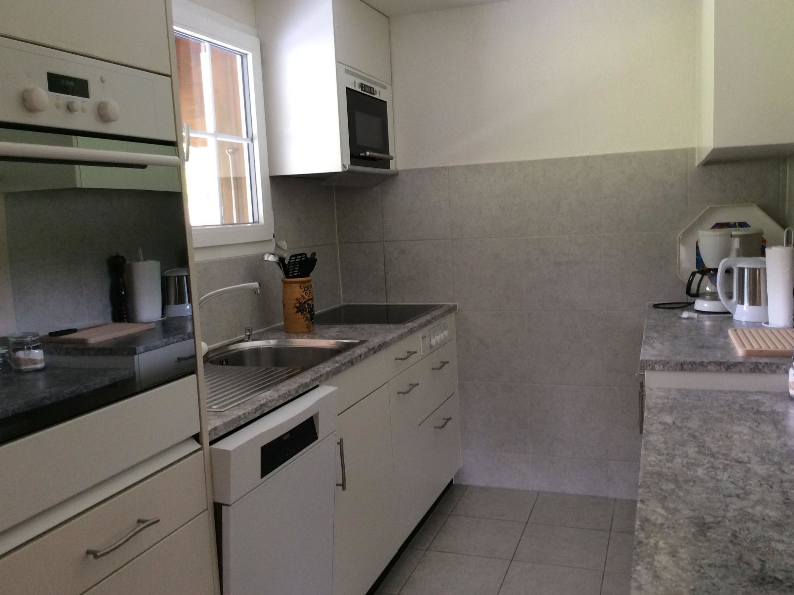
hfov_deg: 56.8
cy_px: 298
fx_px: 734
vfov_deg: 44.2
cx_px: 397
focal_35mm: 32
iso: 80
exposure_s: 1/25
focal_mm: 3.3
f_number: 2.4
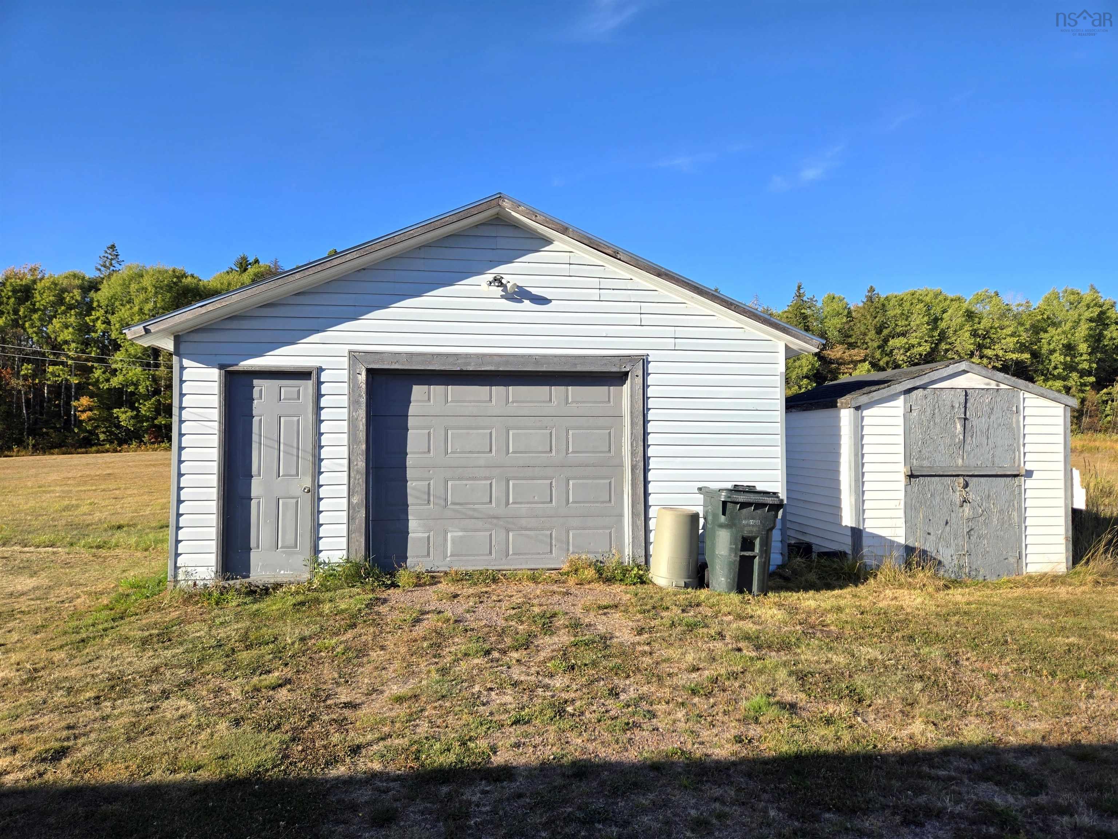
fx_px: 743
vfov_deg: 58.9
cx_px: 559
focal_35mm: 23
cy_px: 420
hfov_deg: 73.9
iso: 25
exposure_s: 1/1453
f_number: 1.8
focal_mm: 5.4
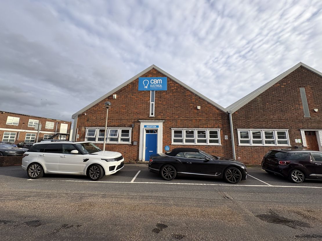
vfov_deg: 85.7
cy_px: 120
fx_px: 130
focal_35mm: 14
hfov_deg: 102.1
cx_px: 161
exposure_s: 1/508
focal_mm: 2.22
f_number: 2.2
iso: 40
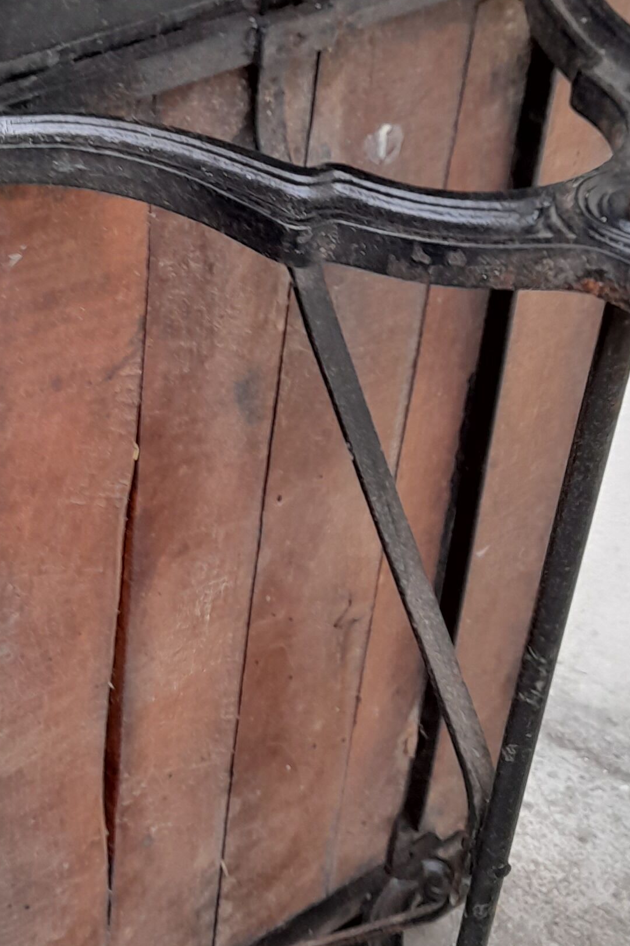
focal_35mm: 64
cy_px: 440
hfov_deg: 21.2
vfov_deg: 31.4
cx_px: 250
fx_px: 1680
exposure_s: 1/60
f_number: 2
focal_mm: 4.6
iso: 100
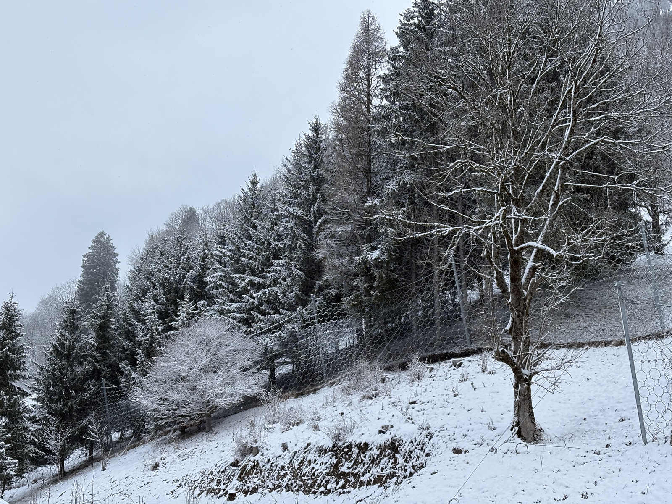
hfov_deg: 36.8
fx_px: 1009
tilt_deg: +23.5
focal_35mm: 52
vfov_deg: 28.0
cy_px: 252
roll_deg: -0.5
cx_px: 336
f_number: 1.6
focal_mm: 5.96
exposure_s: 1/946
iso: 50
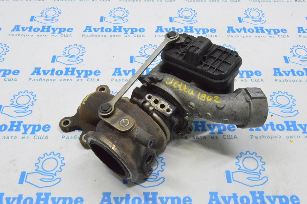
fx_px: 332
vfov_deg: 34.2
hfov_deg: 49.6
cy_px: 102
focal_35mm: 39
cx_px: 154
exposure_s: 1/20
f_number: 20
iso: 6400
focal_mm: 26
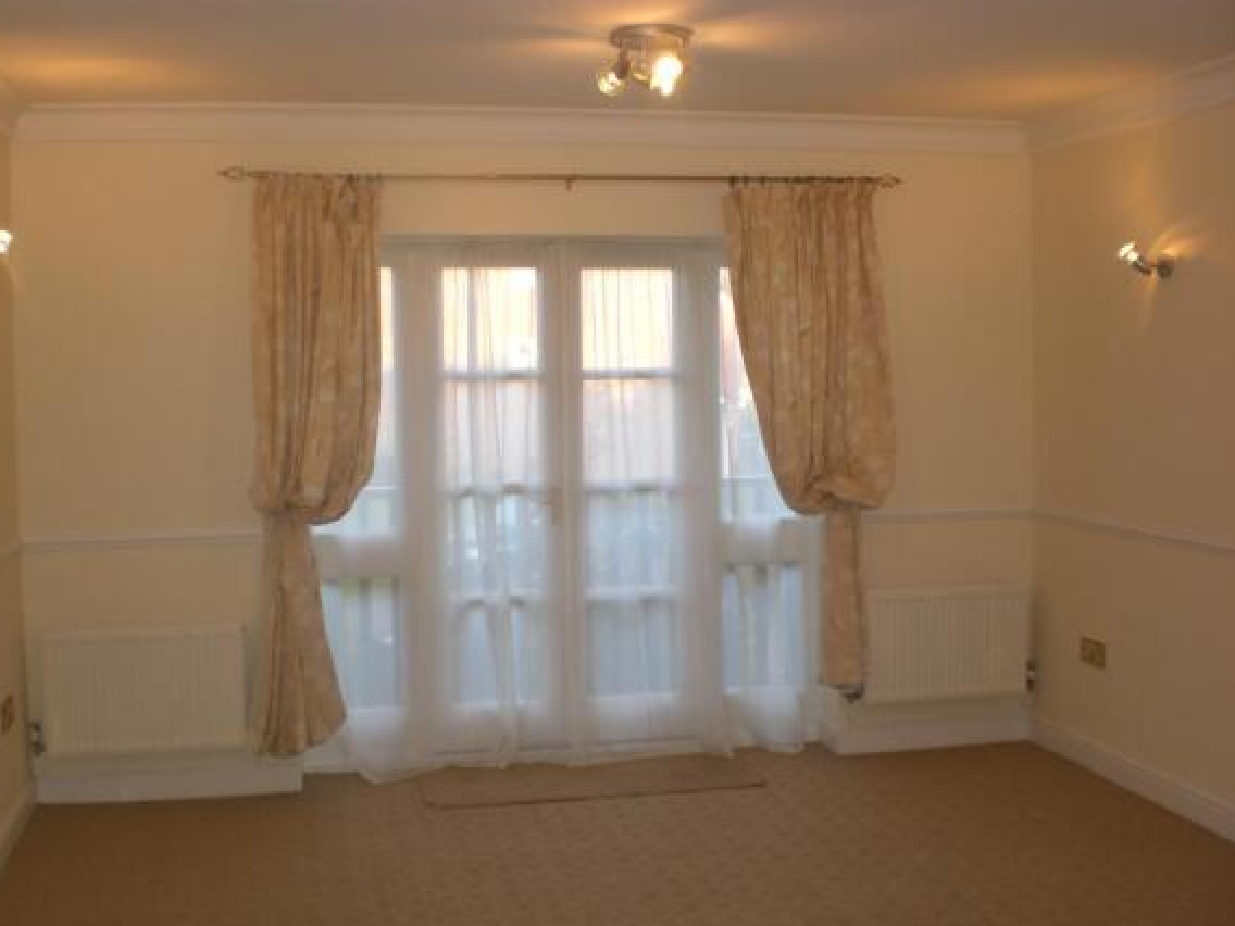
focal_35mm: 39
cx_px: 608
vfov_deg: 36.8
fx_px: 1391
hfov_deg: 47.9
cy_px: 462
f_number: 3.1
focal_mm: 6.3
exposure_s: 1/80
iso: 100
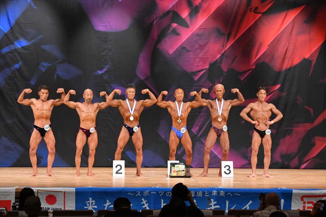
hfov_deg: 15.2
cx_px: 163
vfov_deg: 10.2
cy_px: 108
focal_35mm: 135
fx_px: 1222
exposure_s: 1/400
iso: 5600
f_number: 5.6
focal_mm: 90
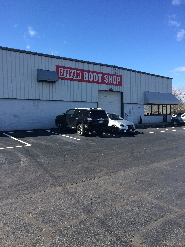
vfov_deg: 61.7
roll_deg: +2.3
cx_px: 92
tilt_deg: -1.5
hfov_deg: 48.2
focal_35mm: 29
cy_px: 124
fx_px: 207
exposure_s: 1/1414
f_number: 2.2
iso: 32
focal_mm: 4.15
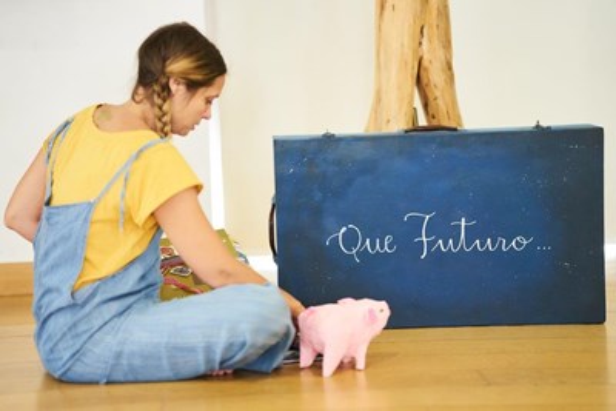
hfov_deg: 23.9
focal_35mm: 85
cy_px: 206
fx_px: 1455
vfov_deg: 16.1
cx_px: 308
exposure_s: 1/320
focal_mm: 85
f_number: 1.4
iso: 1250
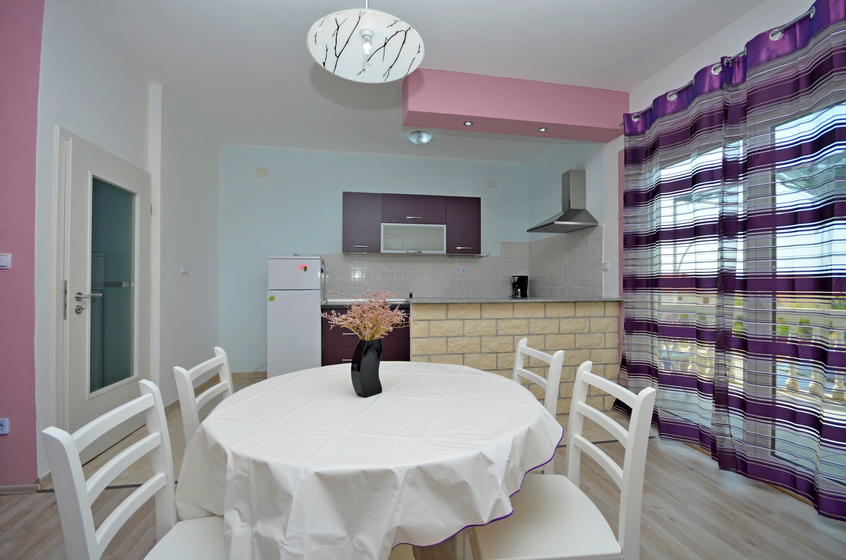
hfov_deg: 100.5
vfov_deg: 77.1
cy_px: 280
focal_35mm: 15
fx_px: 352
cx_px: 423
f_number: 6.3
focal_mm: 10
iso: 100
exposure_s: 1/160
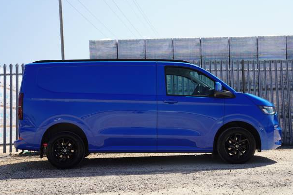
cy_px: 101
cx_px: 143
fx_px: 427
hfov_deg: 37.9
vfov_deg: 25.7
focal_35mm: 53
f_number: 5
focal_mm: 49.5
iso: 100
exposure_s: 1/160
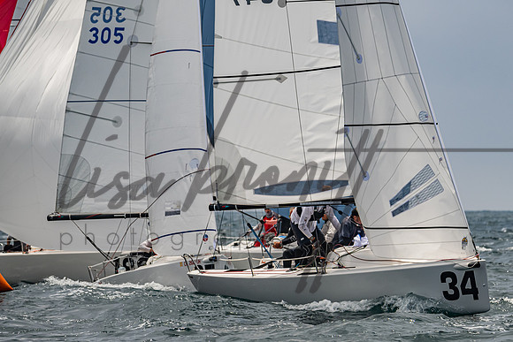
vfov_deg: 3.8
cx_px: 353
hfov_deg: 5.7
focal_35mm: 358
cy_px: 204
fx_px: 5106
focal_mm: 260
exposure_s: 1/3200
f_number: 6.3
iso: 400
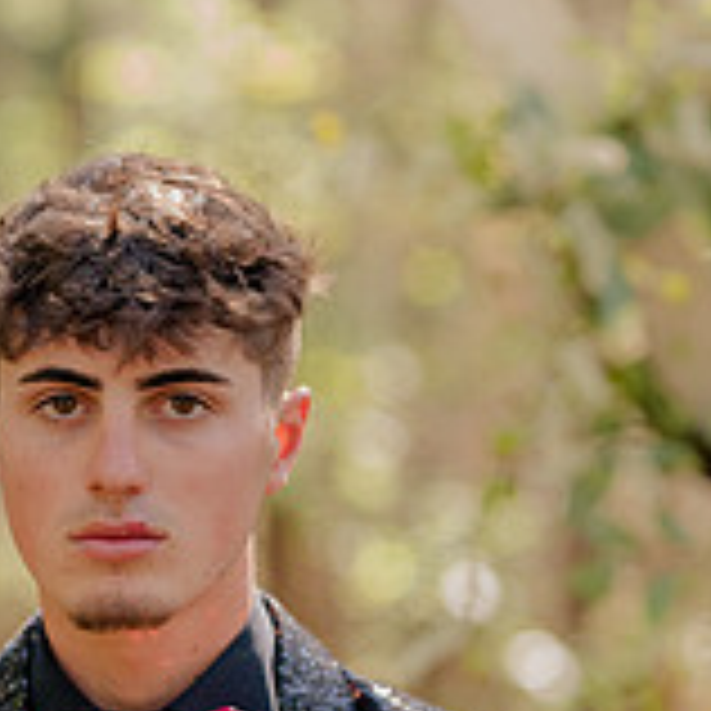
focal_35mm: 205
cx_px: 182
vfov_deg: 8.5
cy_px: 819
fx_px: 4764
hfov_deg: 8.5
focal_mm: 85
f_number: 2.2
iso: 4500
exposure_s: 1/2000
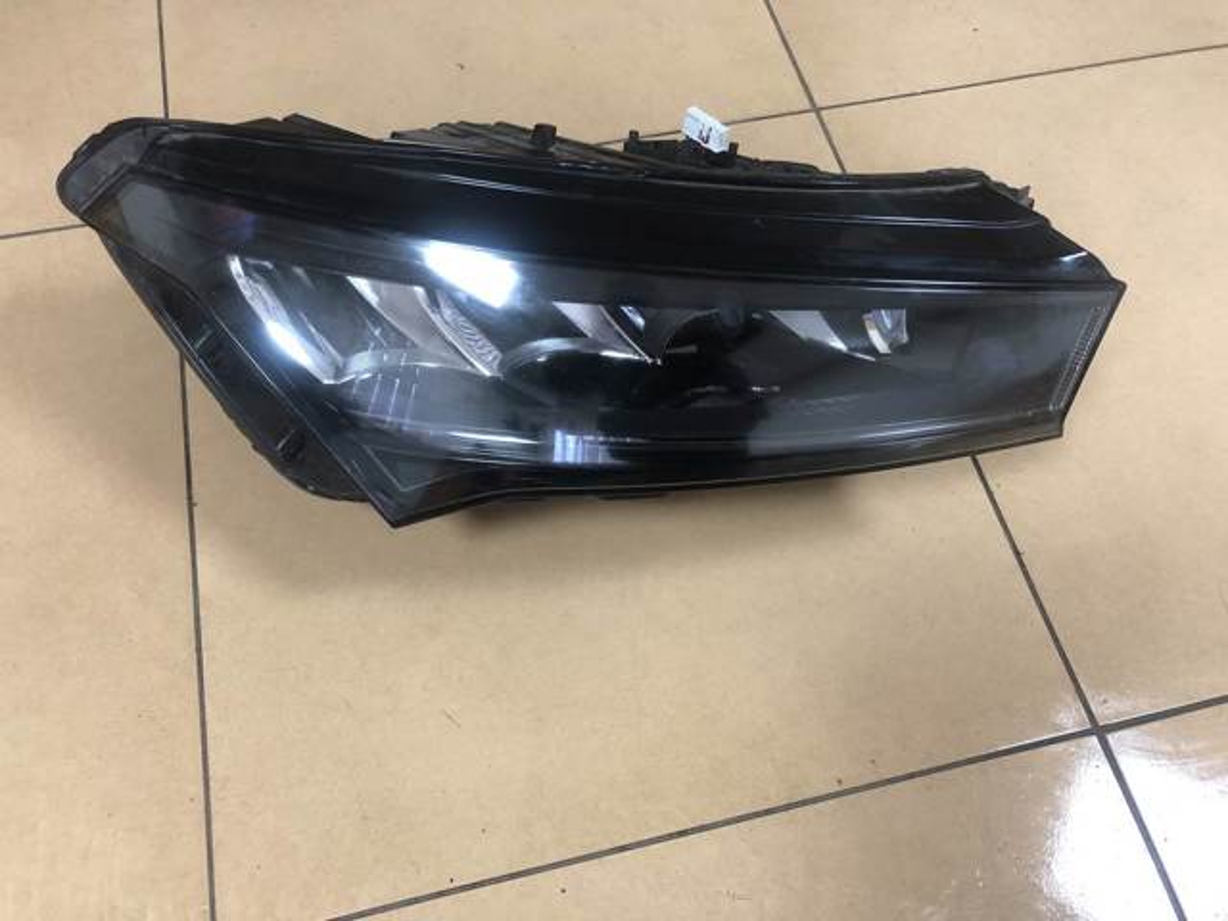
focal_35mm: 28
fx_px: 993
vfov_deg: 49.7
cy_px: 460
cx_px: 614
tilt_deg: -61.7
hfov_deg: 63.4
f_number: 1.8
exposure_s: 1/17
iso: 80
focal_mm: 4
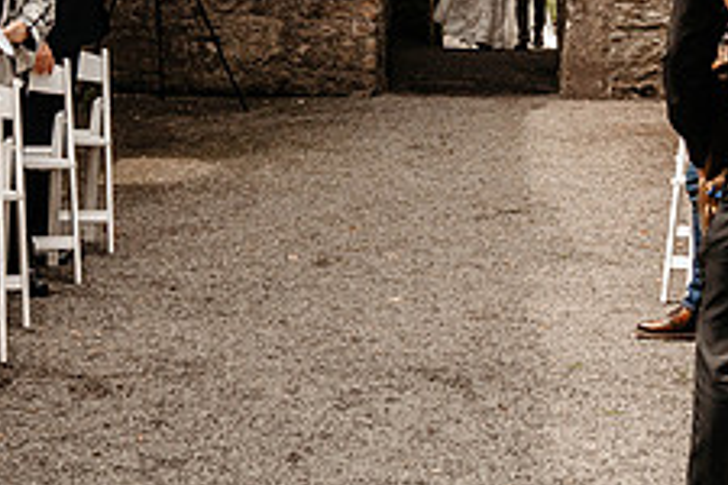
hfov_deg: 14.9
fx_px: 2770
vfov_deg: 9.9
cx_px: 470
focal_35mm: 137
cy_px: -1
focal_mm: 35
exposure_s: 1/320
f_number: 8
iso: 800
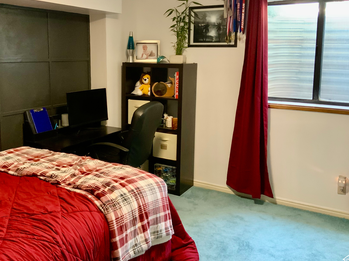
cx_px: 142
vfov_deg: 39.5
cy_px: 108
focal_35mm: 36
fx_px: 363
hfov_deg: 51.1
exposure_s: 1/40
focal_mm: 3
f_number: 1.8
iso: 250
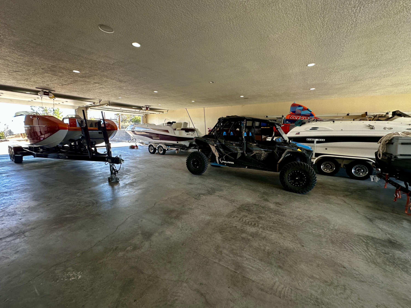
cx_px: 206
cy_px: 154
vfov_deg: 85.7
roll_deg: -1.4
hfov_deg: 102.1
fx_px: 166
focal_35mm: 14
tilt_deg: -7.4
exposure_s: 1/120
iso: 100
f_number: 2.2
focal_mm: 2.22
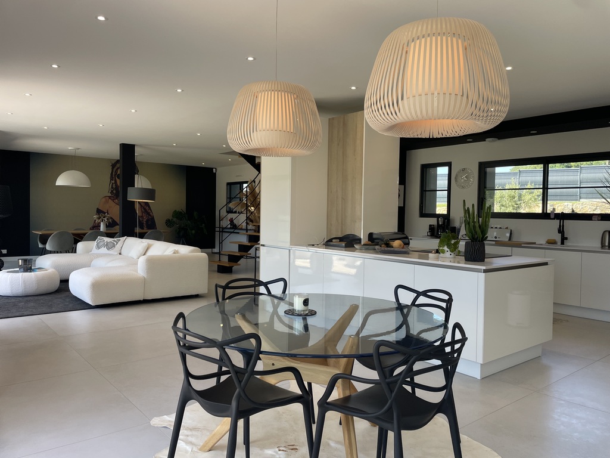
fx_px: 458
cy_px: 229
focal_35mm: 26
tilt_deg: -1.7
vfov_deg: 53.1
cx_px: 305
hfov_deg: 67.3
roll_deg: -1.3
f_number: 1.6
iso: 32
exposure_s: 1/274
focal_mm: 4.2
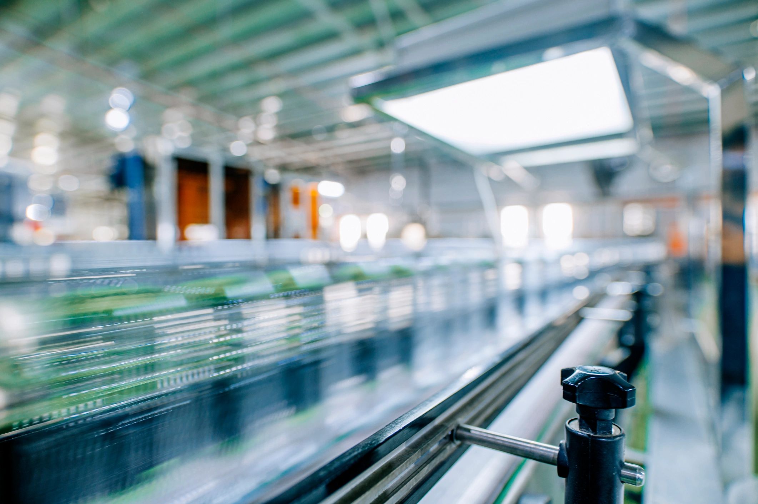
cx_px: 379
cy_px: 252
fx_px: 421
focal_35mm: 20
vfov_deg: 61.9
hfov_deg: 84.0
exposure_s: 1/10
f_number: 2.5
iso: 80
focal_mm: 20
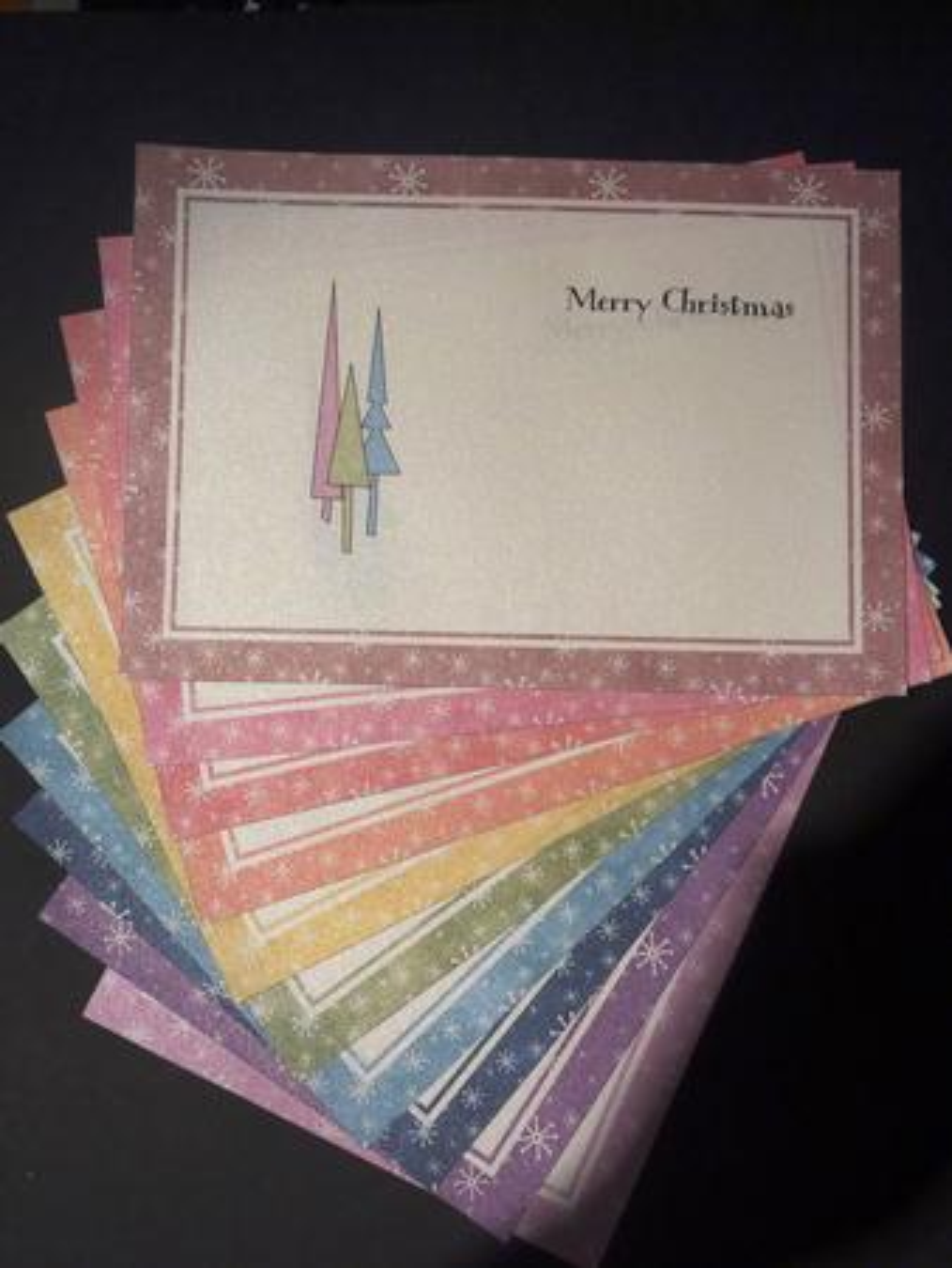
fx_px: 1355
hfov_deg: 38.7
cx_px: 476
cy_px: 634
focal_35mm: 37
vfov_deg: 50.1
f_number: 3.6
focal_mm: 6.1
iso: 200
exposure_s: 1/30
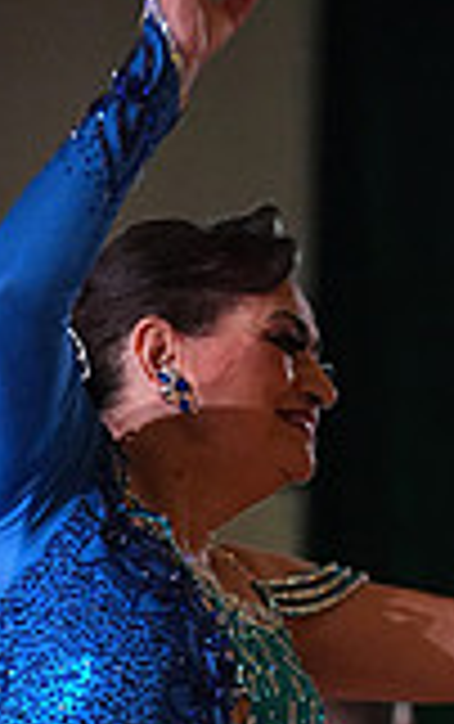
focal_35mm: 733
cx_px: 281
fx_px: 14472
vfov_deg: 2.9
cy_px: 1295
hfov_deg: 1.8
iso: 6400
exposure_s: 1/400
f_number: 5
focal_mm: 200
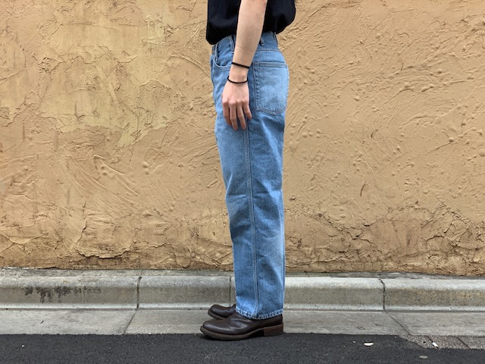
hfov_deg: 36.8
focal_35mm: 52
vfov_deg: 28.0
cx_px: 242
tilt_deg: -7.3
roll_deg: +0.2
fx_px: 729
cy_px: 182
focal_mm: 6
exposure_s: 1/122
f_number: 2.4
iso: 32
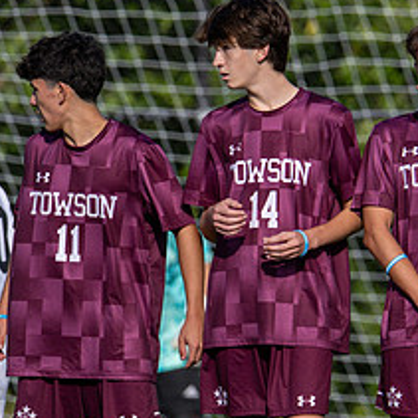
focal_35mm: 1384
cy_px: 181
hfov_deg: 1.3
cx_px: 375
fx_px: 18908
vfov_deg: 1.3
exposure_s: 1/1600
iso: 180
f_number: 4.5
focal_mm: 400
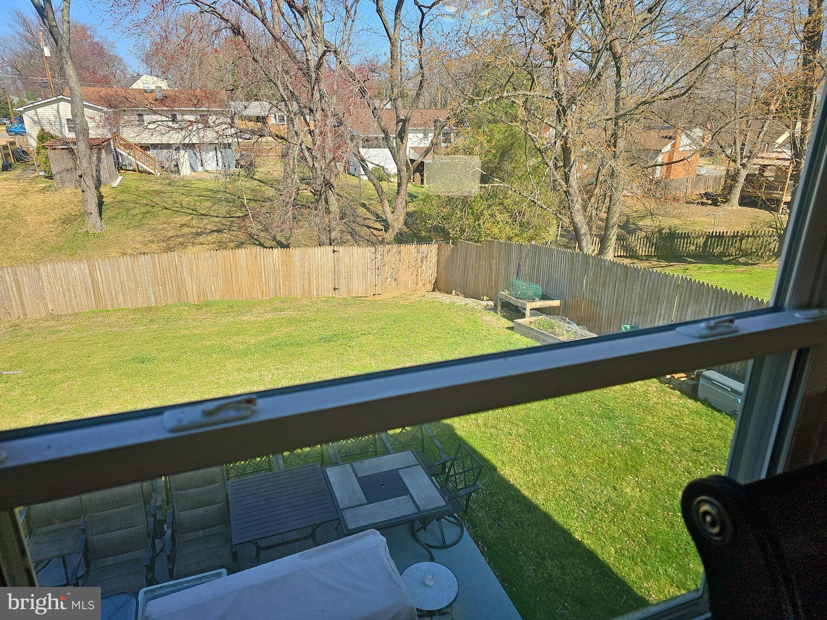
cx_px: 414
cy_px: 310
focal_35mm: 23
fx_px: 549
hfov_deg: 73.9
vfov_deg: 58.9
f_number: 1.7
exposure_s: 1/145
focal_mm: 6.3
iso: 50
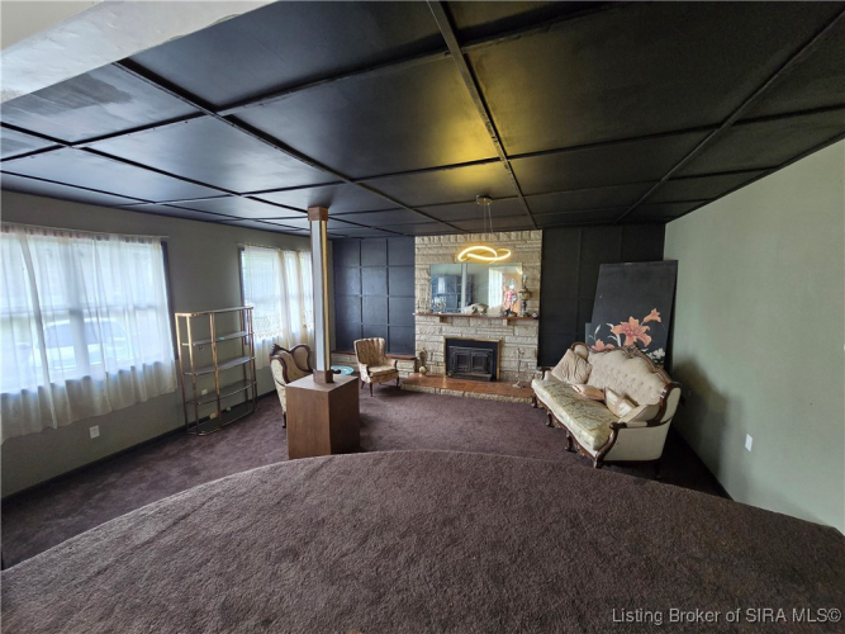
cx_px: 422
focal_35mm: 13
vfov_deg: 89.9
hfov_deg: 106.2
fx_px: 317
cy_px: 317
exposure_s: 1/60
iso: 500
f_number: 2.2
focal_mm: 2.2
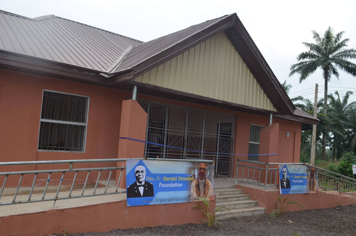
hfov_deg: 57.3
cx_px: 178
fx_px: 326
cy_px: 118
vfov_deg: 39.8
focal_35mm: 33
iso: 200
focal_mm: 22
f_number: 8
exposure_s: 1/250
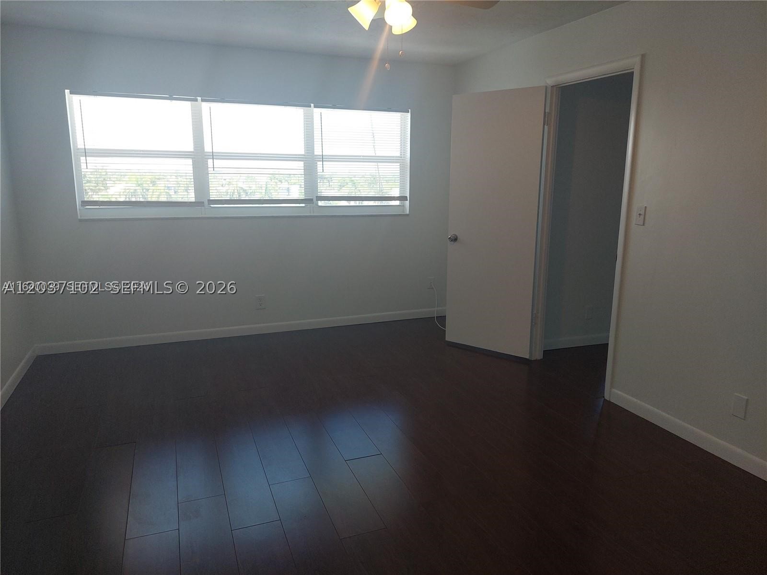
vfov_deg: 56.8
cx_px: 384
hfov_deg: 71.6
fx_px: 532
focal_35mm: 24
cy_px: 288
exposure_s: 1/120
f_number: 1.8
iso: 80
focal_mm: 5.23
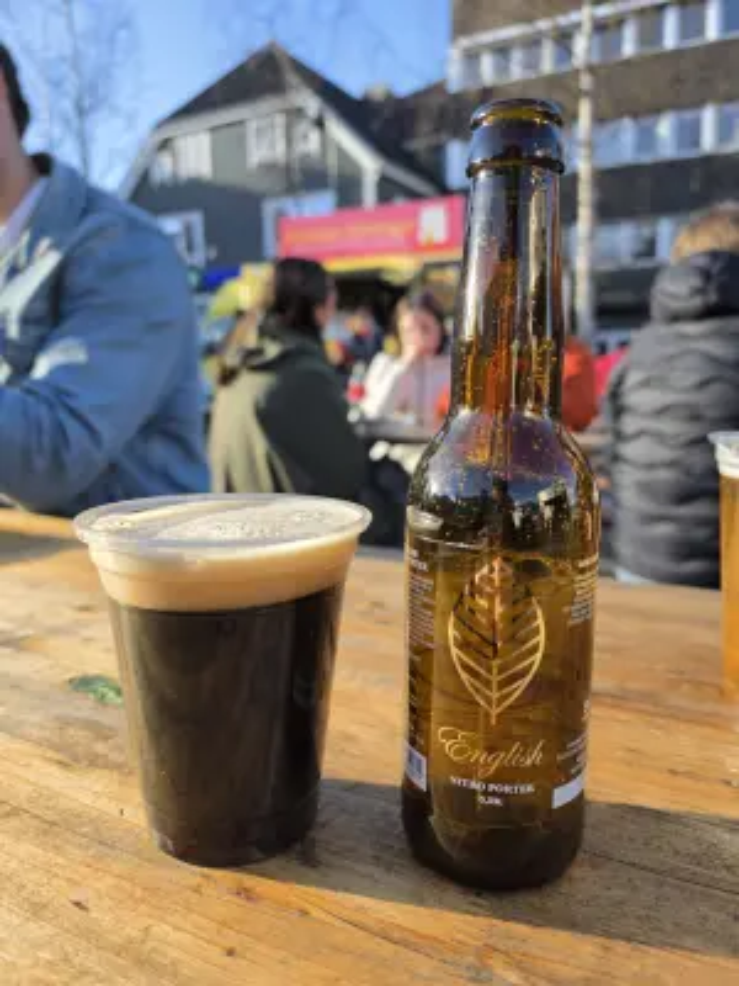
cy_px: 493
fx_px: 655
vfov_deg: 73.9
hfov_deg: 58.9
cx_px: 370
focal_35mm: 23
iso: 64
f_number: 1.4
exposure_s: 1/1761
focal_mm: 6.5
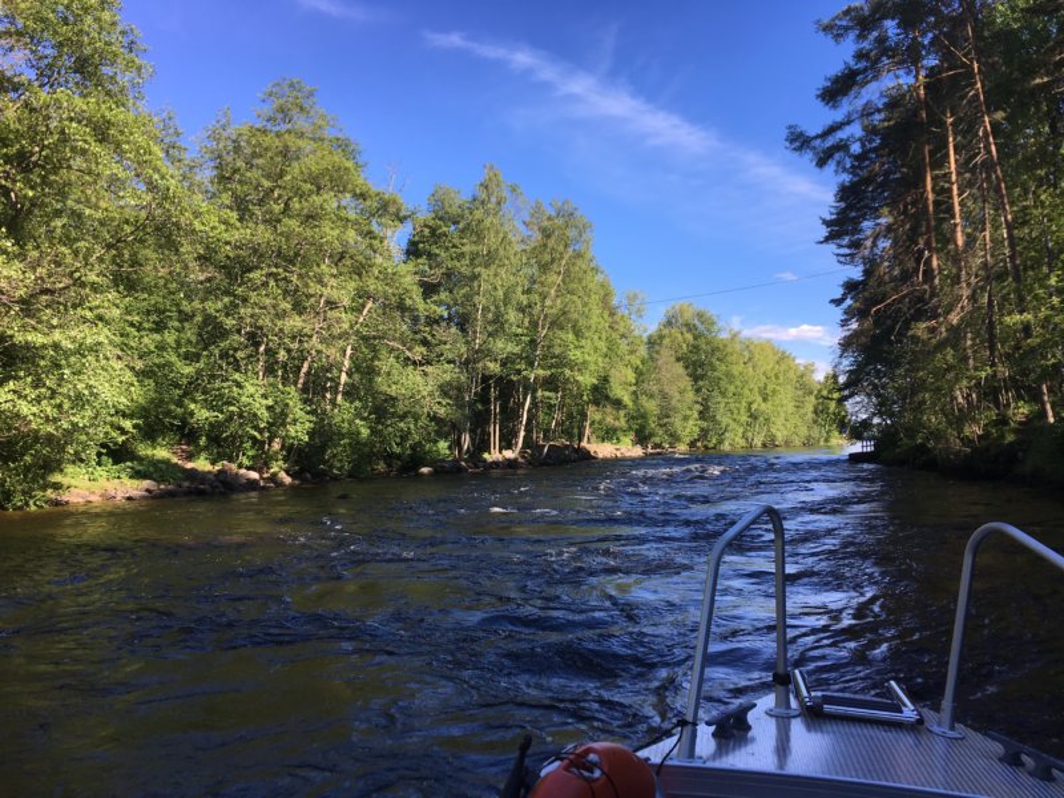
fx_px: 891
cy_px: 399
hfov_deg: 61.7
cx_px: 532
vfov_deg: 48.2
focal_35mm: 29
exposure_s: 1/725
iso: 25
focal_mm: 4.15
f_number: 2.2
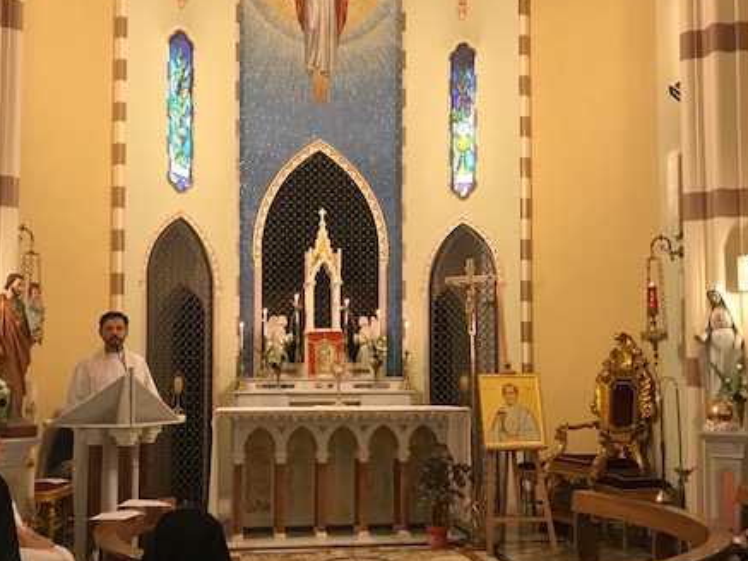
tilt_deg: +4.3
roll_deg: +0.0
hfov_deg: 45.7
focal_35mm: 41
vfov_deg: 35.0
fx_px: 886
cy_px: 335
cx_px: 349
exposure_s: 1/17
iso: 80
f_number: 1.8
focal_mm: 3.99
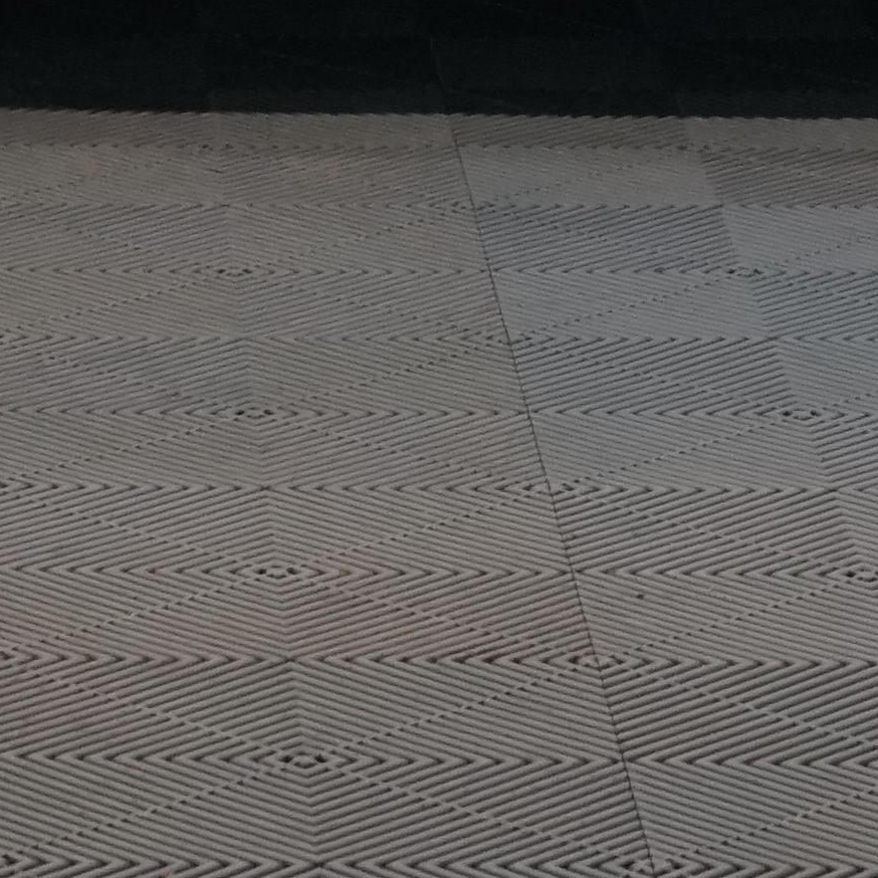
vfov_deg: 6.7
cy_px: -979
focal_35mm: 251
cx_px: -68
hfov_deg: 6.9
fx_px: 7203
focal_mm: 43
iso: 2000
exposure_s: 1/30
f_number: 7.1
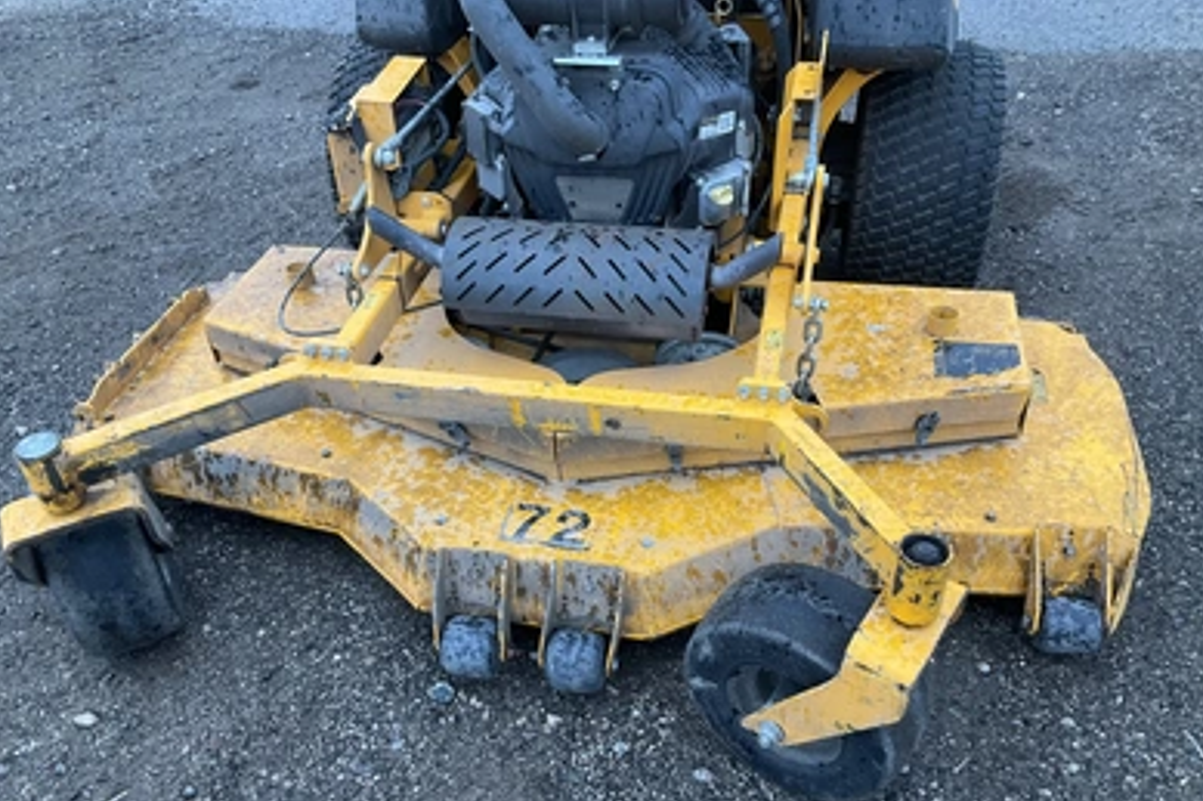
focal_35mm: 31
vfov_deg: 42.2
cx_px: 606
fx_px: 1035
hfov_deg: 60.3
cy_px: 461
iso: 64
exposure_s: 1/105
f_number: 1.8
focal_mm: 3
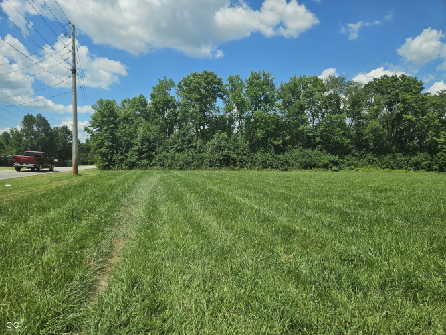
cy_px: 168
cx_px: 223
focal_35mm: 23
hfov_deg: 73.9
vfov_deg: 58.9
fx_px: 296
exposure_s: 1/2308
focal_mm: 5.4
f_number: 1.8
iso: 25
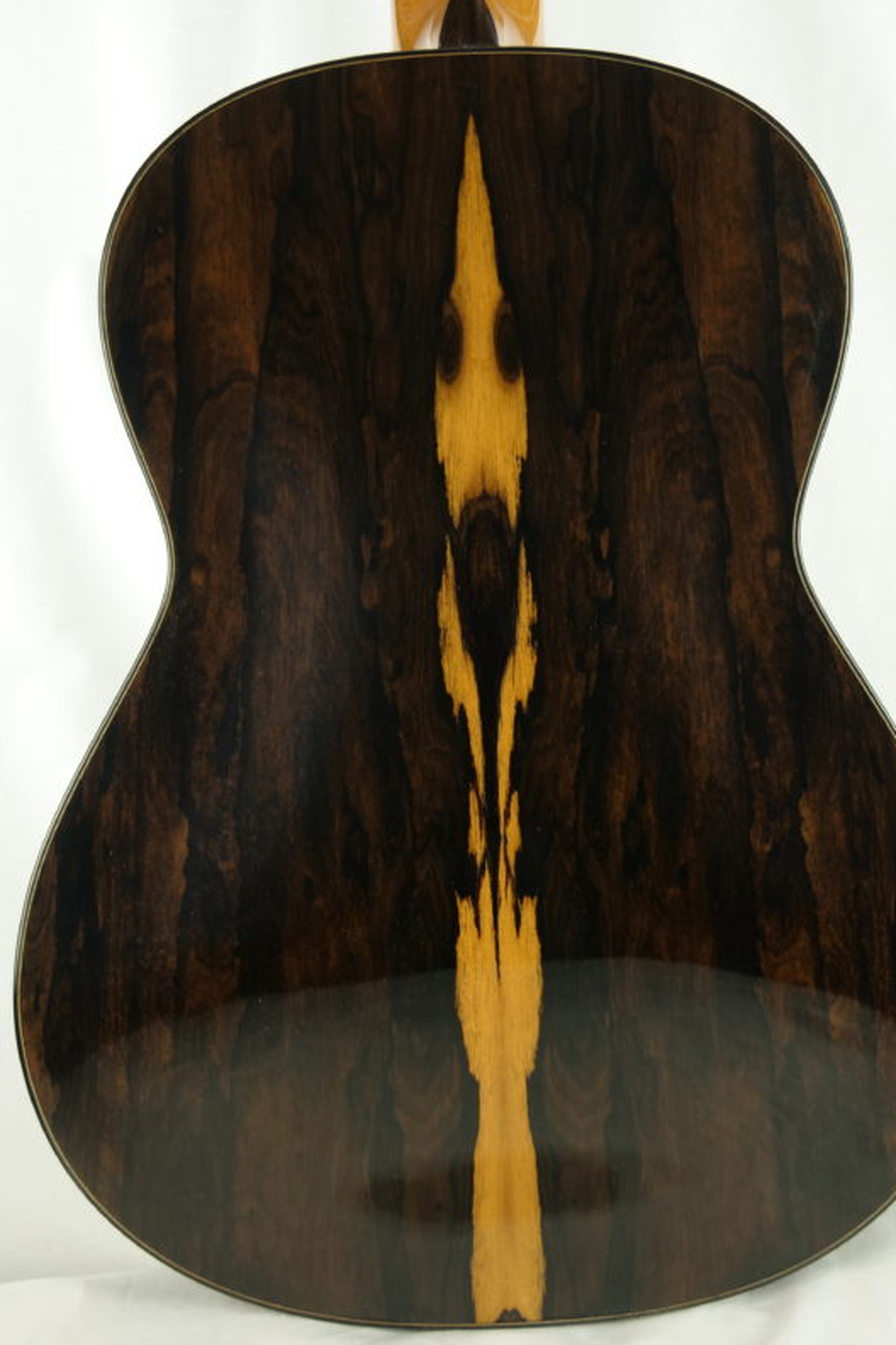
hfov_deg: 19.4
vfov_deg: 28.9
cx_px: 488
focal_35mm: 70
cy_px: 670
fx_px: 2615
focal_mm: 25
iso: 500
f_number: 4.7
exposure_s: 1/60
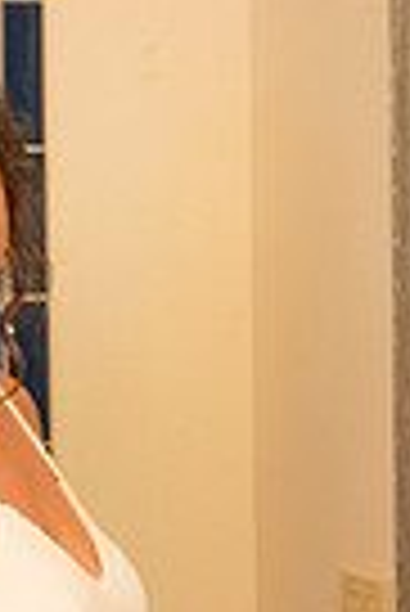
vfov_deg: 11.8
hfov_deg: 7.9
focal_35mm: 172
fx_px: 2931
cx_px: -50
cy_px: 598
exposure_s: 1/125
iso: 1250
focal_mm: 52
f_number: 3.2
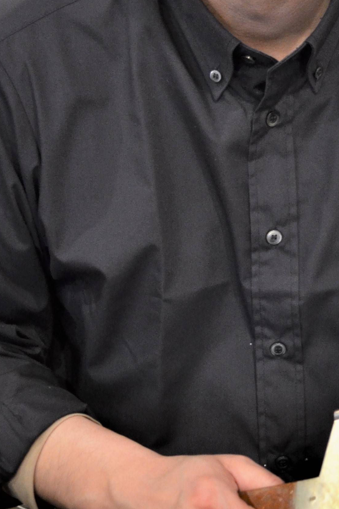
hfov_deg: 15.3
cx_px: 254
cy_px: 221
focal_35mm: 89
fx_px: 1258
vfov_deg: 22.9
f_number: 3.8
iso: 800
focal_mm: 22
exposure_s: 1/50
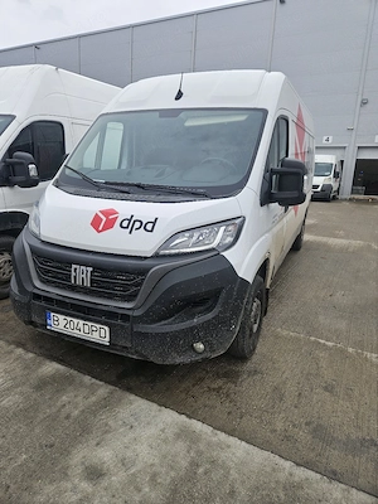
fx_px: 335
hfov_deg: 58.9
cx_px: 189
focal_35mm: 23
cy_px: 252
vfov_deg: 73.9
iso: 40
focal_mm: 5.4
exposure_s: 1/250
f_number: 1.8
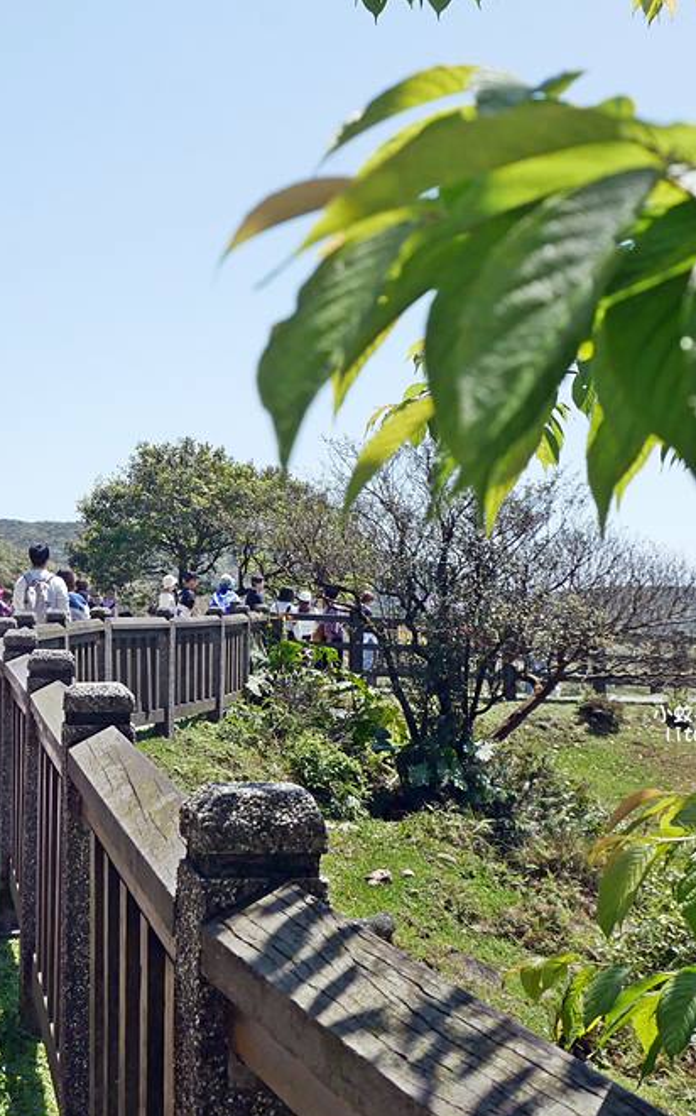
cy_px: 498
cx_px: 135
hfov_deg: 28.0
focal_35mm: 45
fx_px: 1367
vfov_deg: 44.3
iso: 200
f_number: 5.6
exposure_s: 1/1000
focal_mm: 14
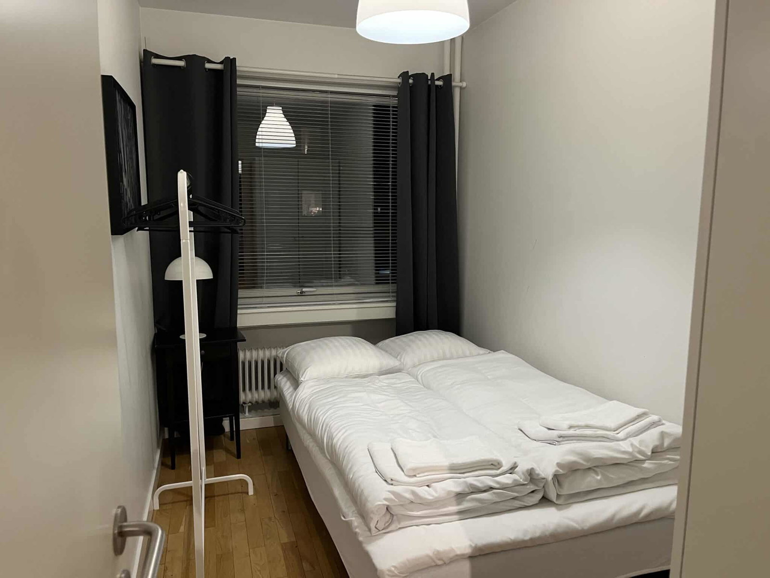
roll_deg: -0.5
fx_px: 578
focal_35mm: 26
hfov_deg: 67.3
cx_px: 385
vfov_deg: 53.1
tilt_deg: -8.3
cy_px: 289
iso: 250
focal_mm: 5.1
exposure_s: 1/50
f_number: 1.6
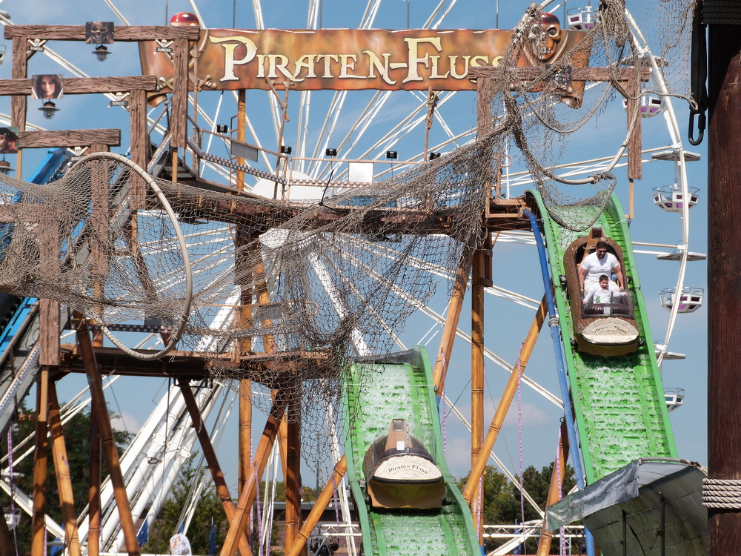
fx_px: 2826
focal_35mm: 132
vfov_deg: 11.2
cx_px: 370
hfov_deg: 14.9
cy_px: 278
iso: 100
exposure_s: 1/640
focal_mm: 23.8
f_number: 5.6
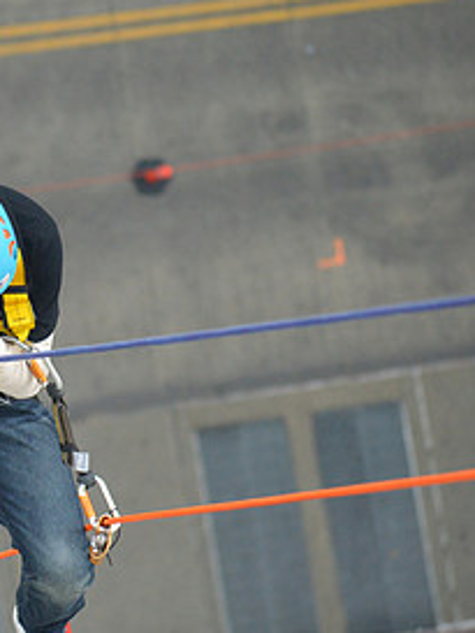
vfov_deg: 5.6
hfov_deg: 4.2
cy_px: 343
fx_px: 6490
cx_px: -130
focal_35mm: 355
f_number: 4.8
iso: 1250
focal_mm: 116
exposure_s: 1/500
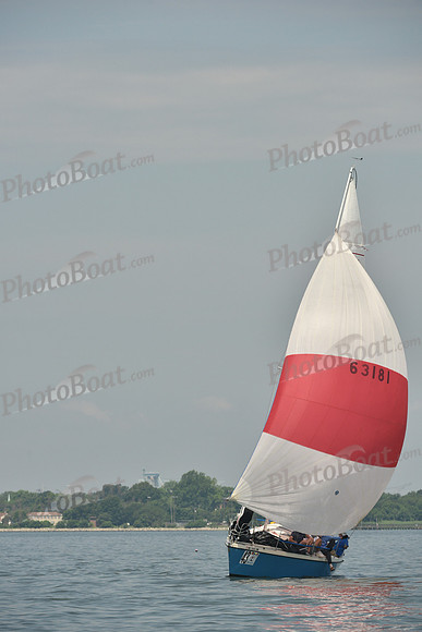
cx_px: 211
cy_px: 316
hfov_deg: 4.6
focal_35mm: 300
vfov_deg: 6.9
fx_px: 5271
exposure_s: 1/1250
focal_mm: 300
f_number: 8
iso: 320
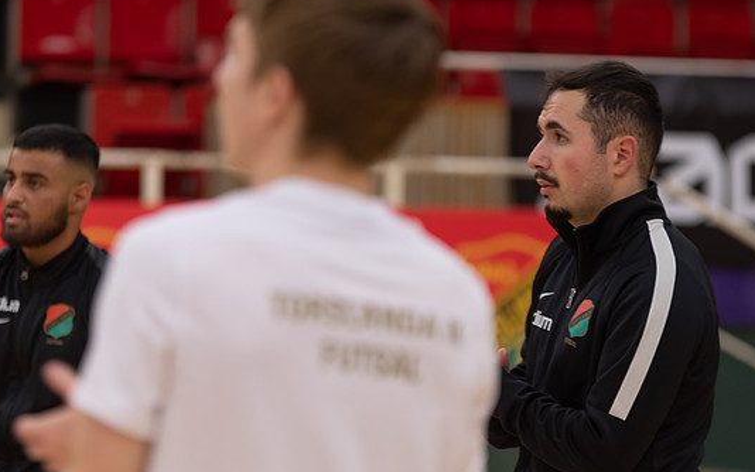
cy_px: 207
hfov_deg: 8.4
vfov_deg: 5.3
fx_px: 5125
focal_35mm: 249
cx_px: 403
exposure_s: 1/250
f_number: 3.2
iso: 360
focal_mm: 150
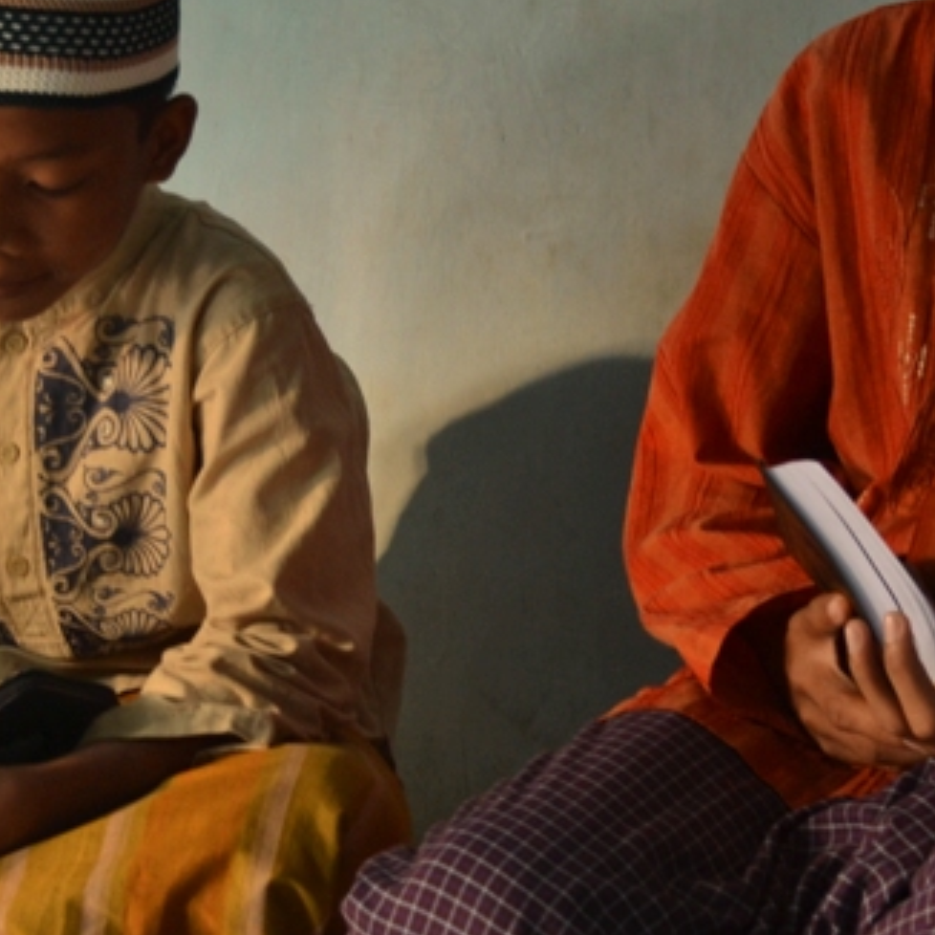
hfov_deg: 16.1
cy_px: 318
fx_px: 3300
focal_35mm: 108
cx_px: 597
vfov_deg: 16.1
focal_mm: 30
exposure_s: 1/15
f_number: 5.6
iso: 400
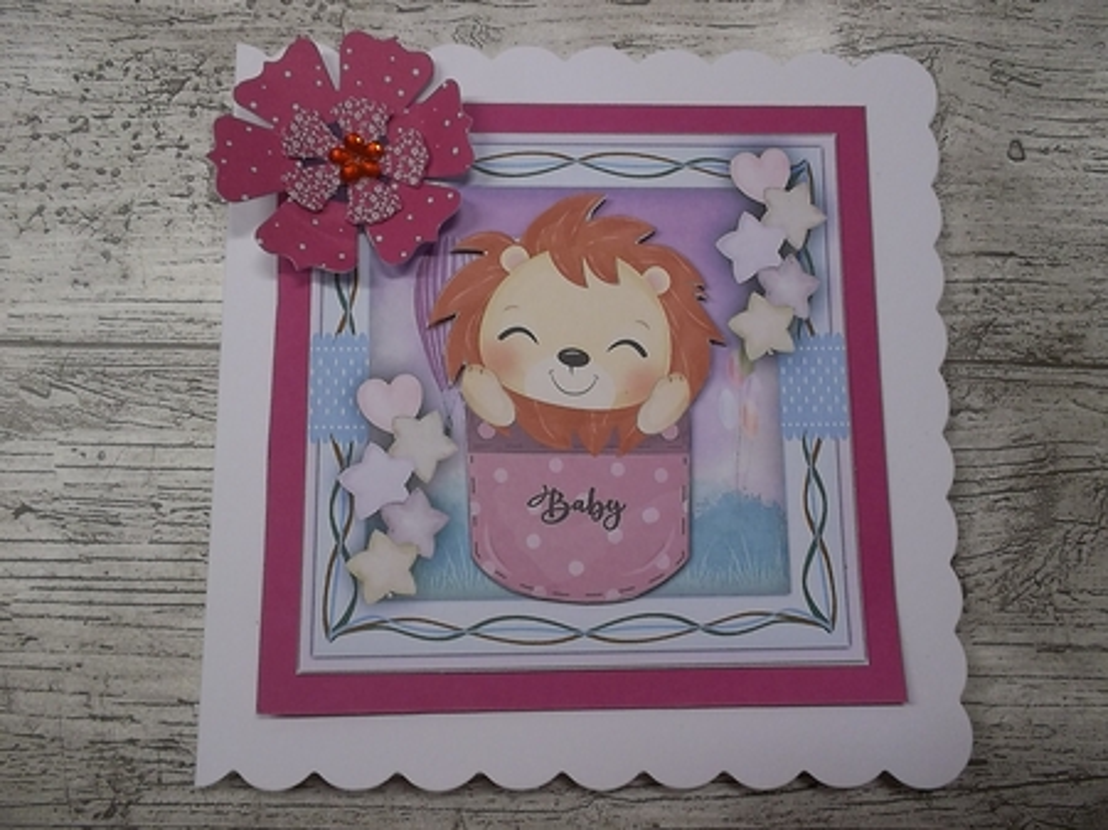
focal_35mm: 29
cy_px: 415
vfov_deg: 48.2
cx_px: 554
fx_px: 928
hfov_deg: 61.7
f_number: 3.3
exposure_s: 1/40
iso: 80
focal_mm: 4.1
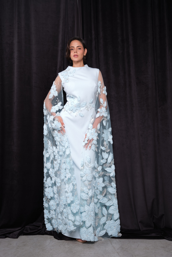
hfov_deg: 35.1
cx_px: 86
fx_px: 272
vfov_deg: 50.7
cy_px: 128
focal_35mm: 38
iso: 100
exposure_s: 1/125
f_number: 7.1
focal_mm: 25.6
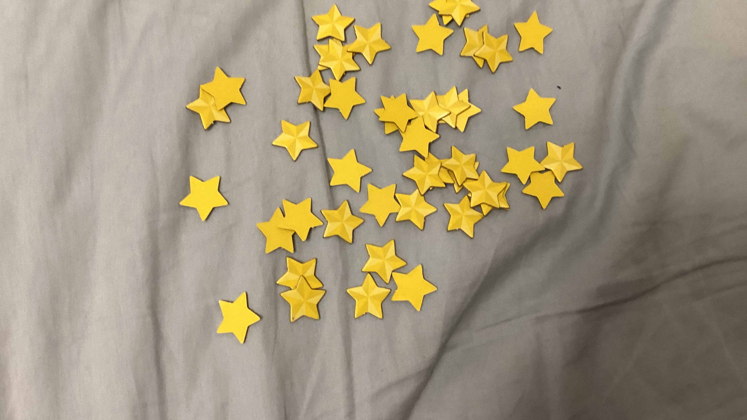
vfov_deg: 33.7
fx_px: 693
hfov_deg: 56.6
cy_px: 177
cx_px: 362
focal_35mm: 35
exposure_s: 1/50
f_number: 2.4
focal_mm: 3.3
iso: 250
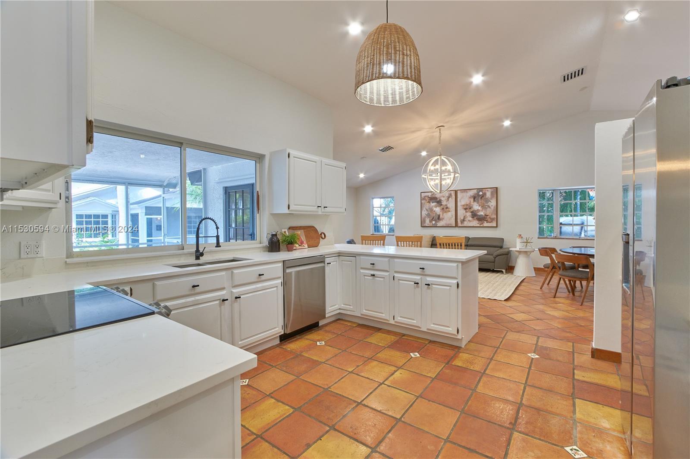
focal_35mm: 15
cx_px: 345
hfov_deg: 100.4
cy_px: 230
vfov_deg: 77.3
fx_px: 287
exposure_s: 1/14
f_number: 11
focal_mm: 10
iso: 640
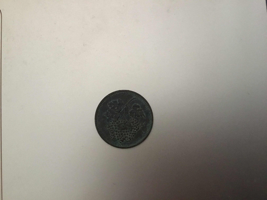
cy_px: 100
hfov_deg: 58.4
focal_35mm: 31
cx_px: 134
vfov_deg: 45.4
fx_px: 239
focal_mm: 3.3
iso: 250
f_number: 2.4
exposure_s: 1/17
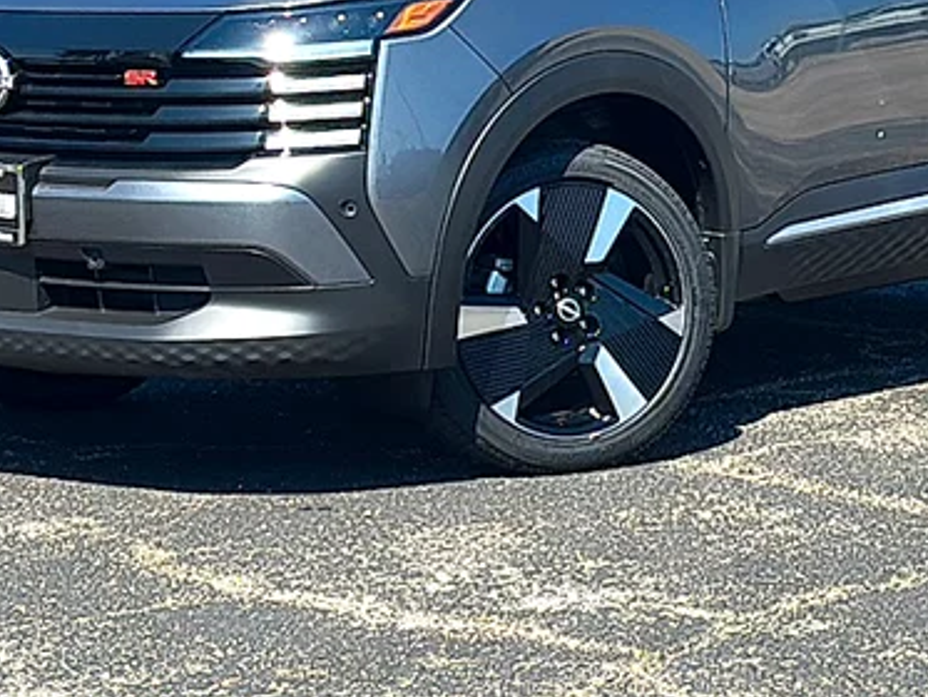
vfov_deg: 12.1
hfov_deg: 16.1
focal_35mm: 122
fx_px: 3272
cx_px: 585
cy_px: 51
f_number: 1.78
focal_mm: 6.86
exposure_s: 1/2985
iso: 80
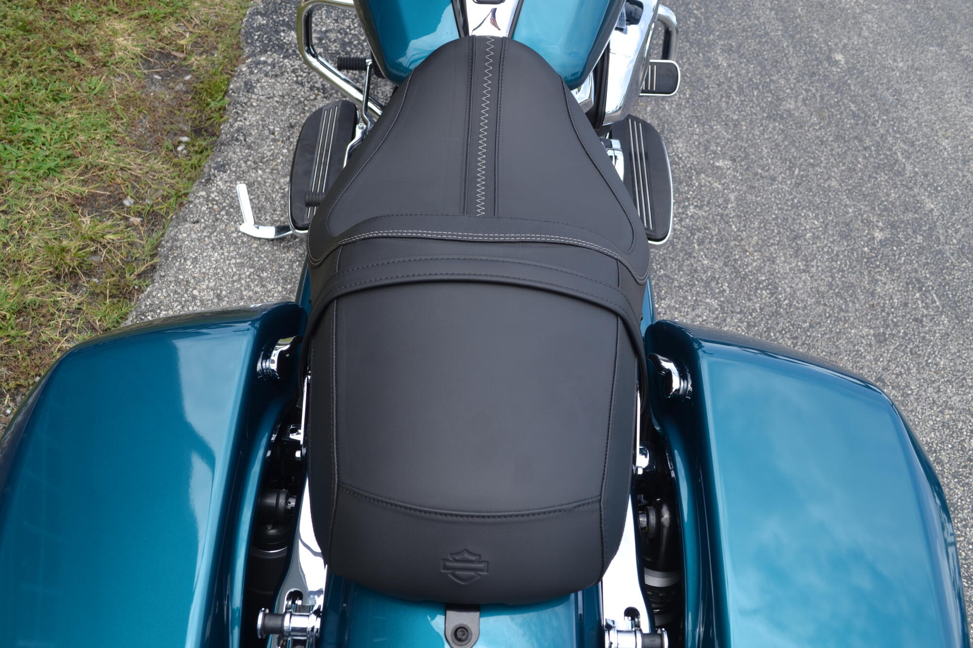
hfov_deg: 57.2
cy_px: 324
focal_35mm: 33
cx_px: 486
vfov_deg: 40.0
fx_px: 892
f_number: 7.1
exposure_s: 1/200
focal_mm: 22
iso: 100
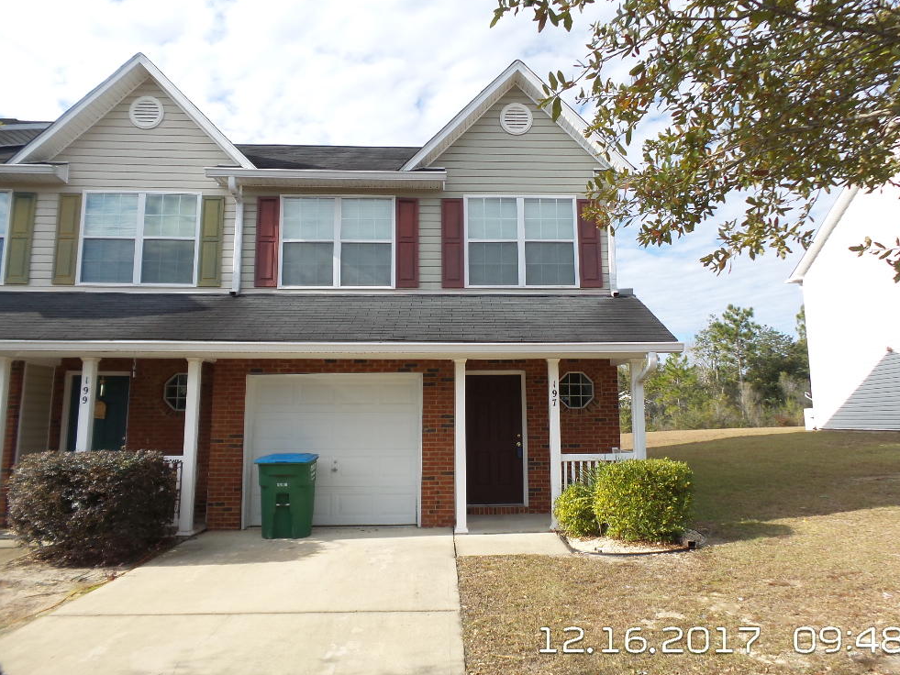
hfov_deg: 71.6
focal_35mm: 24
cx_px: 467
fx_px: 624
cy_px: 324
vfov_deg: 56.8
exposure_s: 1/640
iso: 100
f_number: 3.5
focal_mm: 4.1
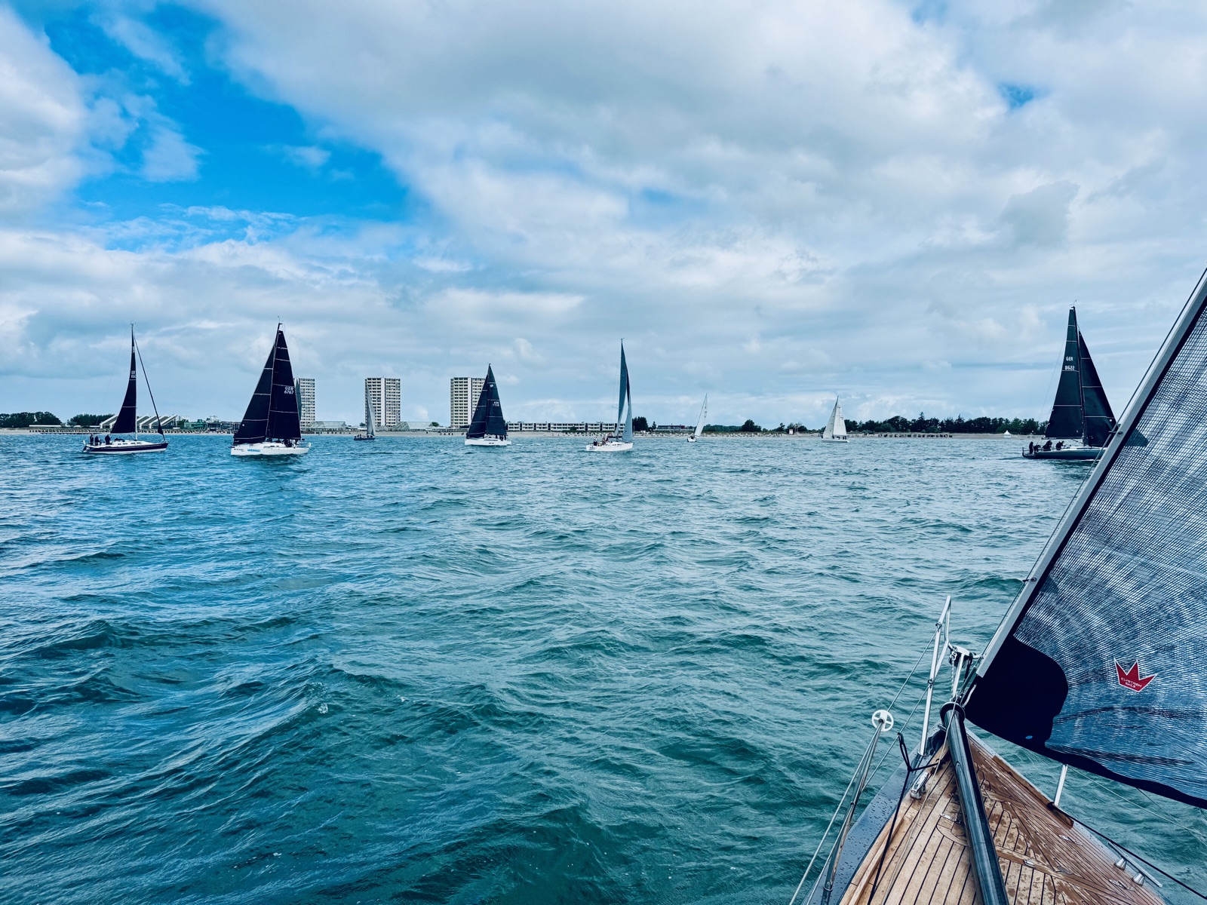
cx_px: 604
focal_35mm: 24
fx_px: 837
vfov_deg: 56.8
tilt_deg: -1.4
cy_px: 452
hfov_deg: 71.6
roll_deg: +1.2
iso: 80
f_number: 1.78
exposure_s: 1/6410
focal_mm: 6.76
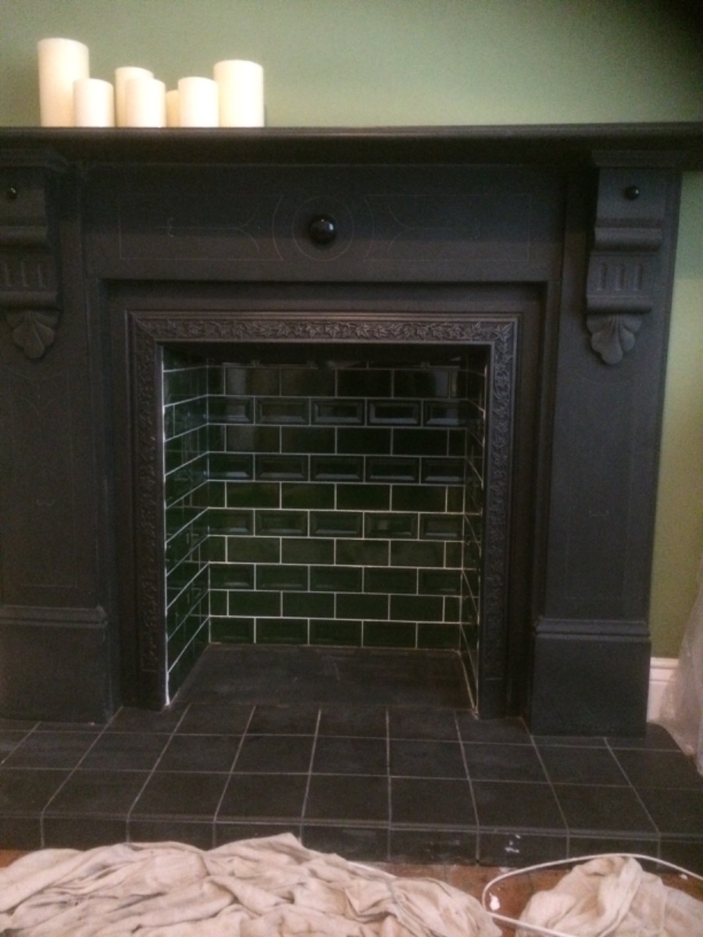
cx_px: 352
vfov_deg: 61.7
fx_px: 785
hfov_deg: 48.2
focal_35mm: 29
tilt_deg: -7.7
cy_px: 468
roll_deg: -0.4
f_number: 2.2
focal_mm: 4.15
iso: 500
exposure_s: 1/17
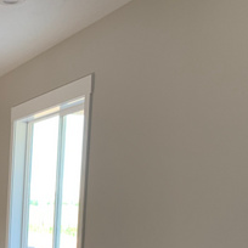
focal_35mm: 72
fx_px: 584
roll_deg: -1.9
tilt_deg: -5.3
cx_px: -61
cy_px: 263
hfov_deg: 21.9
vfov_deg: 22.8
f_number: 1.8
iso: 100
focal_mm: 4.25
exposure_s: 1/80
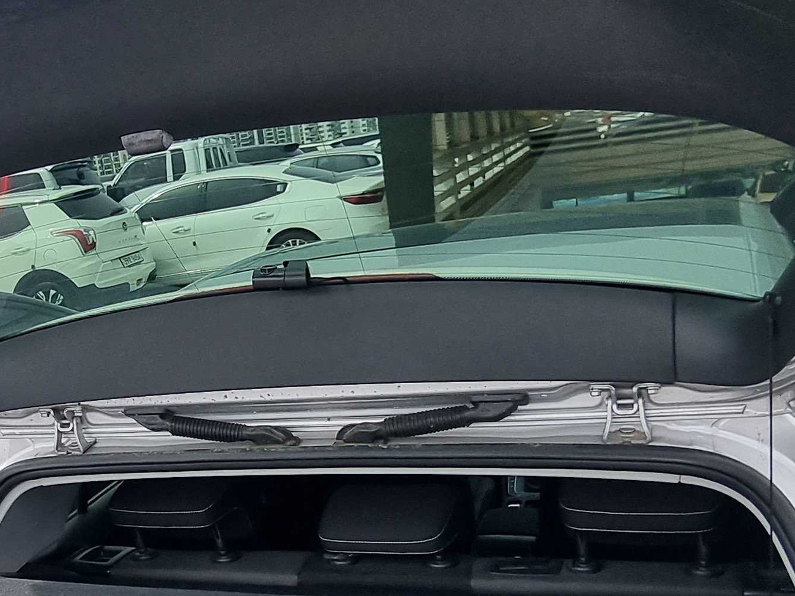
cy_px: 403
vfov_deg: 36.4
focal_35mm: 39
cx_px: 214
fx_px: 896
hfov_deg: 46.4
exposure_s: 1/1156
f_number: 2.2
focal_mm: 2.2
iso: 50
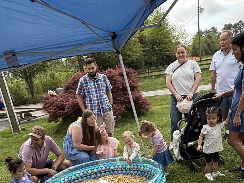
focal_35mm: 39
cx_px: 119
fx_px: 275
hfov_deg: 47.9
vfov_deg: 34.1
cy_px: 176
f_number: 2.2
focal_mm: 2.22
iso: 50
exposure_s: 1/468
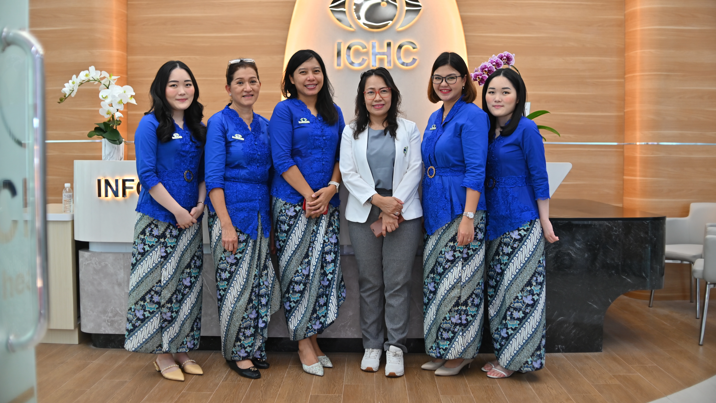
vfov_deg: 32.0
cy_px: 191
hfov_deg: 54.0
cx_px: 361
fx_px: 702
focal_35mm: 37
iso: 250
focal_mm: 35
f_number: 2
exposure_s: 1/125
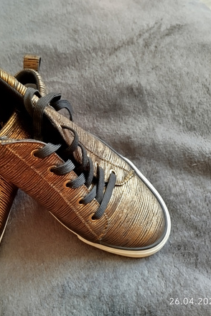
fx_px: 298
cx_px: 44
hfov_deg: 37.6
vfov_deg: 55.8
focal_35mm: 34
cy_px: 157
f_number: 1.7
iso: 320
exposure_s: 1/33
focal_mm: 5.31
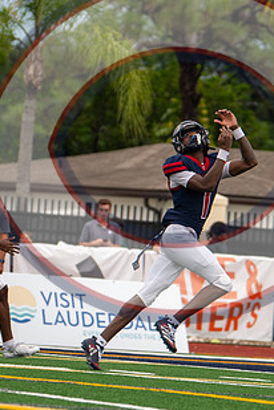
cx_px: 165
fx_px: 5651
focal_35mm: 495
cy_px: 262
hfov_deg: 2.8
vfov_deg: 4.2
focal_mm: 122
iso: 360
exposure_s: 1/1000
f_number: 2.8
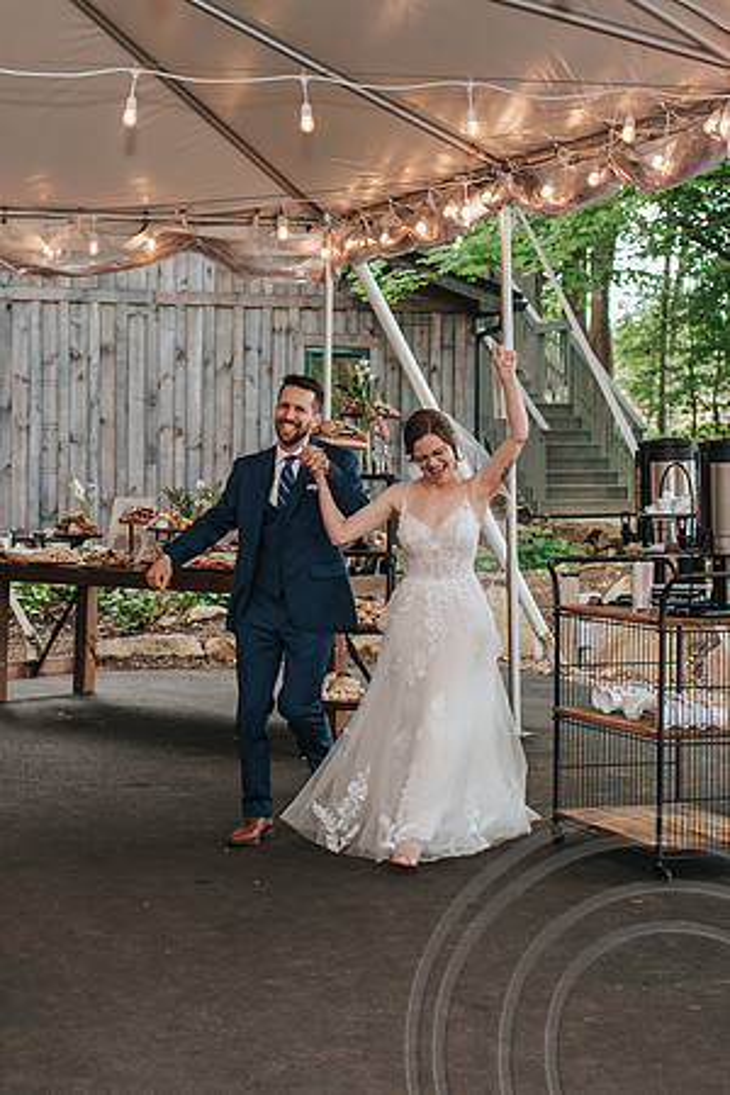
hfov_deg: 16.8
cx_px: 292
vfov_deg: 25.0
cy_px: 518
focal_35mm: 81
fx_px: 2465
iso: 400
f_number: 2.8
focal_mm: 35
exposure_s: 1/125
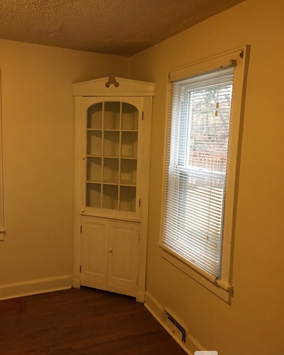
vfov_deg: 57.2
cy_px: 180
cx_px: 143
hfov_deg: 47.1
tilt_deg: -6.7
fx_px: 326
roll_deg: -2.1
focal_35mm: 31
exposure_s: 1/30
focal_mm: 4.15
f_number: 2.2
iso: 200
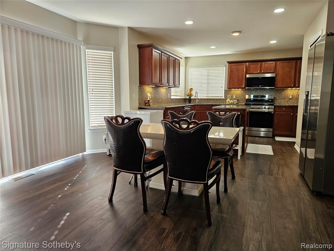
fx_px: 222
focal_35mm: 23
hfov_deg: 73.9
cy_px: 126
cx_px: 167
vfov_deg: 58.9
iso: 125
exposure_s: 1/120
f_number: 1.8
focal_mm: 5.4
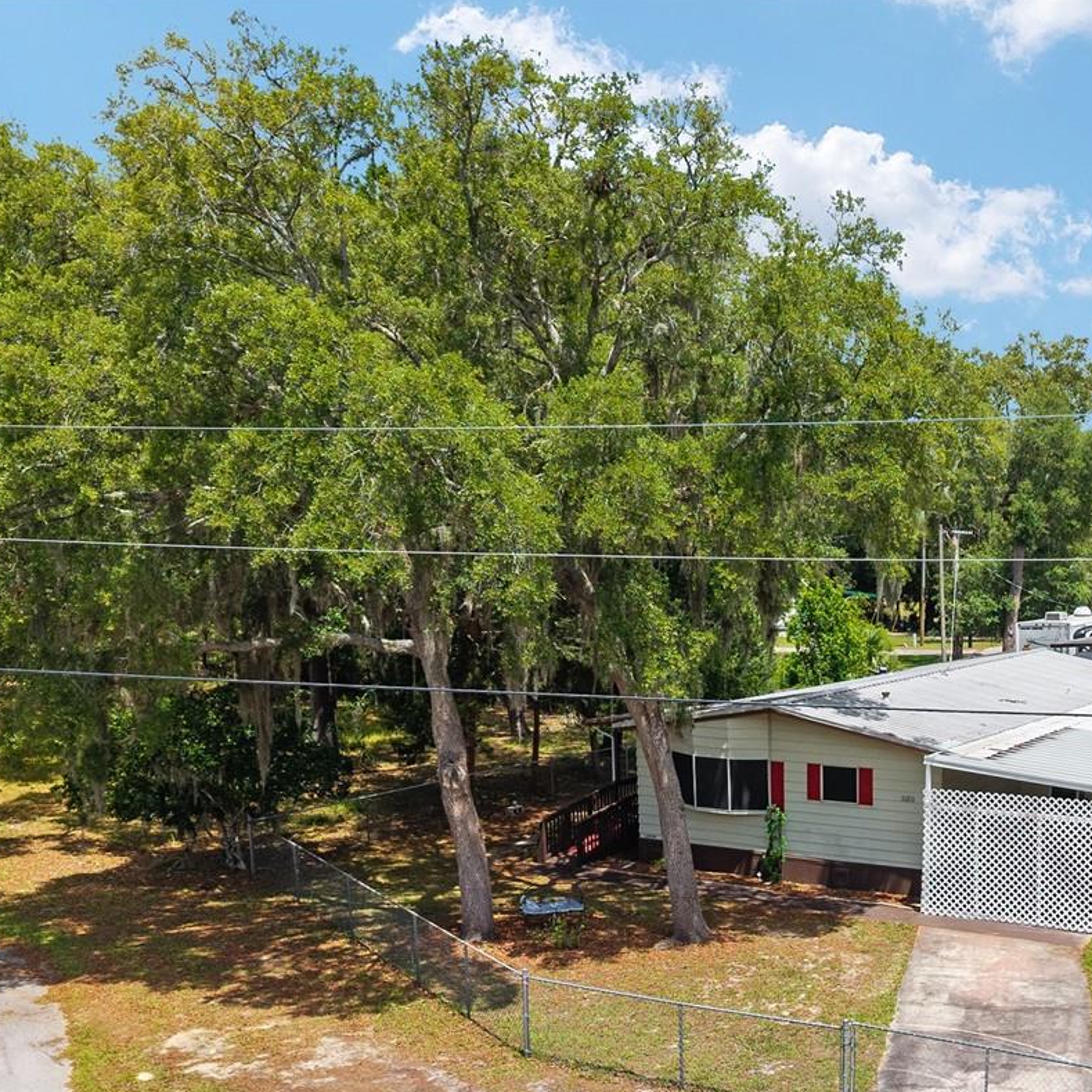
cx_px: 958
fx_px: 1535
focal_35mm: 43
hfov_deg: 37.0
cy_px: 825
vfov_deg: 38.1
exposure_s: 1/3200
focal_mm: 8.67
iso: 170
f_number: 1.8
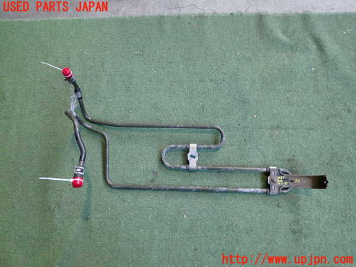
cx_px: 178
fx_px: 309
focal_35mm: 30
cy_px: 134
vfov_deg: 46.8
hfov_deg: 60.0
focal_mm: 5.4
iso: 200
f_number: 2.3
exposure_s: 1/40
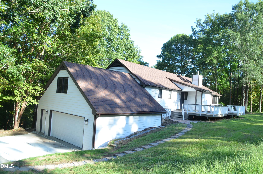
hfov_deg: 67.5
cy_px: 87
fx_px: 197
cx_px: 132
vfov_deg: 47.7
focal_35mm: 27
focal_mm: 18
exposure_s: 1/160
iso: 200
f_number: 6.3
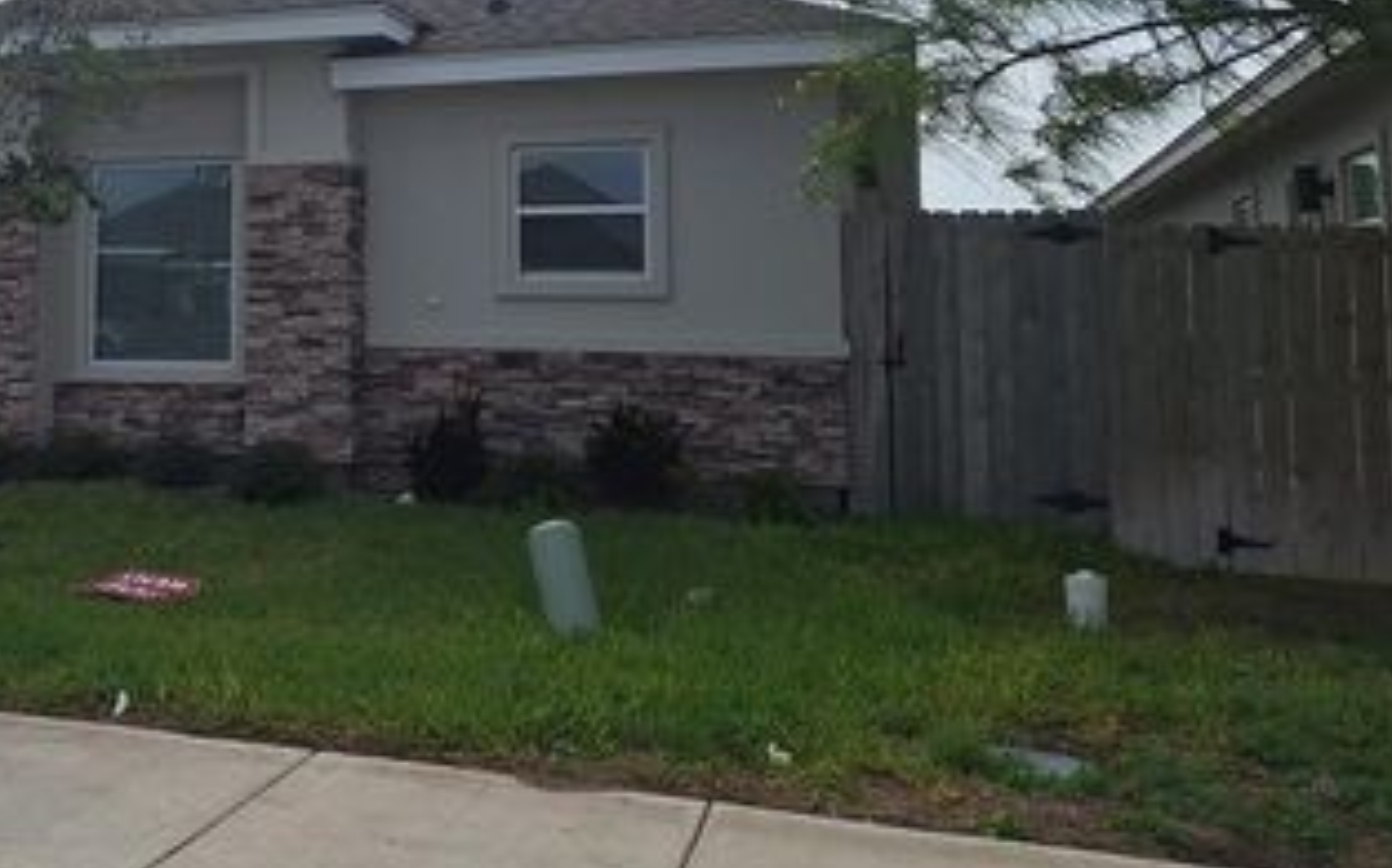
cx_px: 311
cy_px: 167
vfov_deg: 31.8
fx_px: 1478
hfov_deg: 48.1
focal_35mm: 39
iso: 40
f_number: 1.8
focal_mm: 5.54
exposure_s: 1/9615
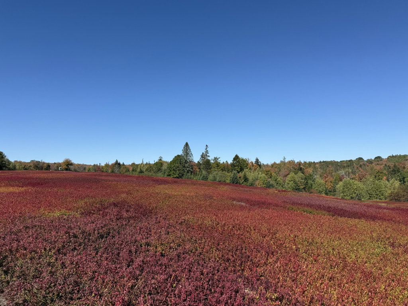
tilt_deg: +3.6
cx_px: 204
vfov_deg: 56.8
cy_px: 153
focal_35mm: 24
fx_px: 283
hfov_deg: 71.6
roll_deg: +0.6
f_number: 1.78
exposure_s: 1/5714
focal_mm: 6.76
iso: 80
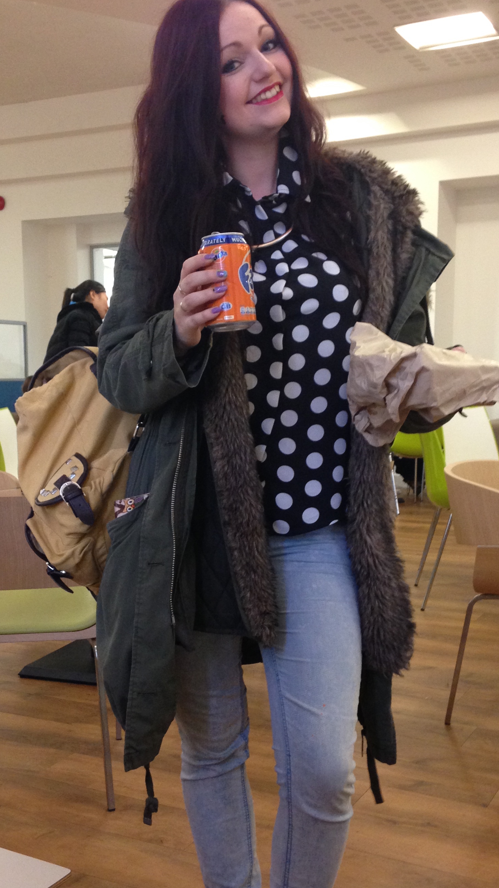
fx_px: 1059
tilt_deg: -7.6
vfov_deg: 45.4
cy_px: 494
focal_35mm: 45
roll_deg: +0.8
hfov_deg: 26.5
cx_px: 222
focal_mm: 4.12
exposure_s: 1/20
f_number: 2.4
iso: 200
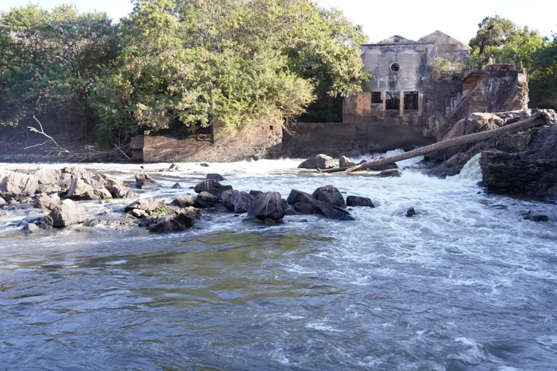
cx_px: 278
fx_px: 542
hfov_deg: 54.4
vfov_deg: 37.9
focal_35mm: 35
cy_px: 186
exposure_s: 1/80
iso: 100
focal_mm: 35
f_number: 4.5
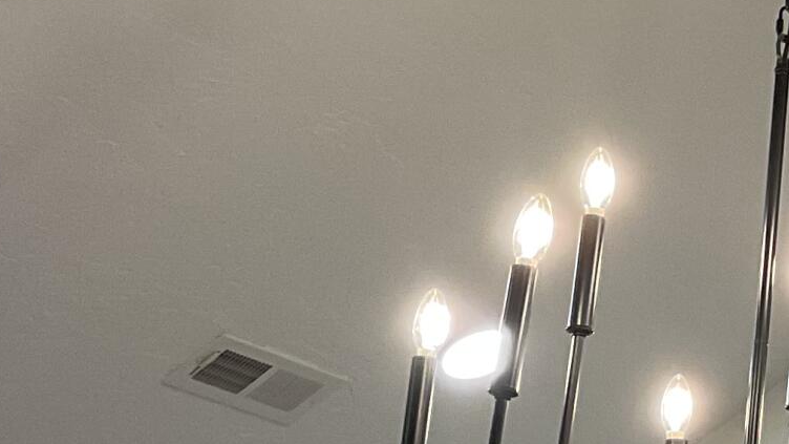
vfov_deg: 9.6
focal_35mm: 126
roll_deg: -2.1
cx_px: 1071
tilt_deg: +20.0
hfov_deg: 16.0
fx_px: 2636
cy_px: 208
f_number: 1.8
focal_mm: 3
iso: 64
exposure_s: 1/120
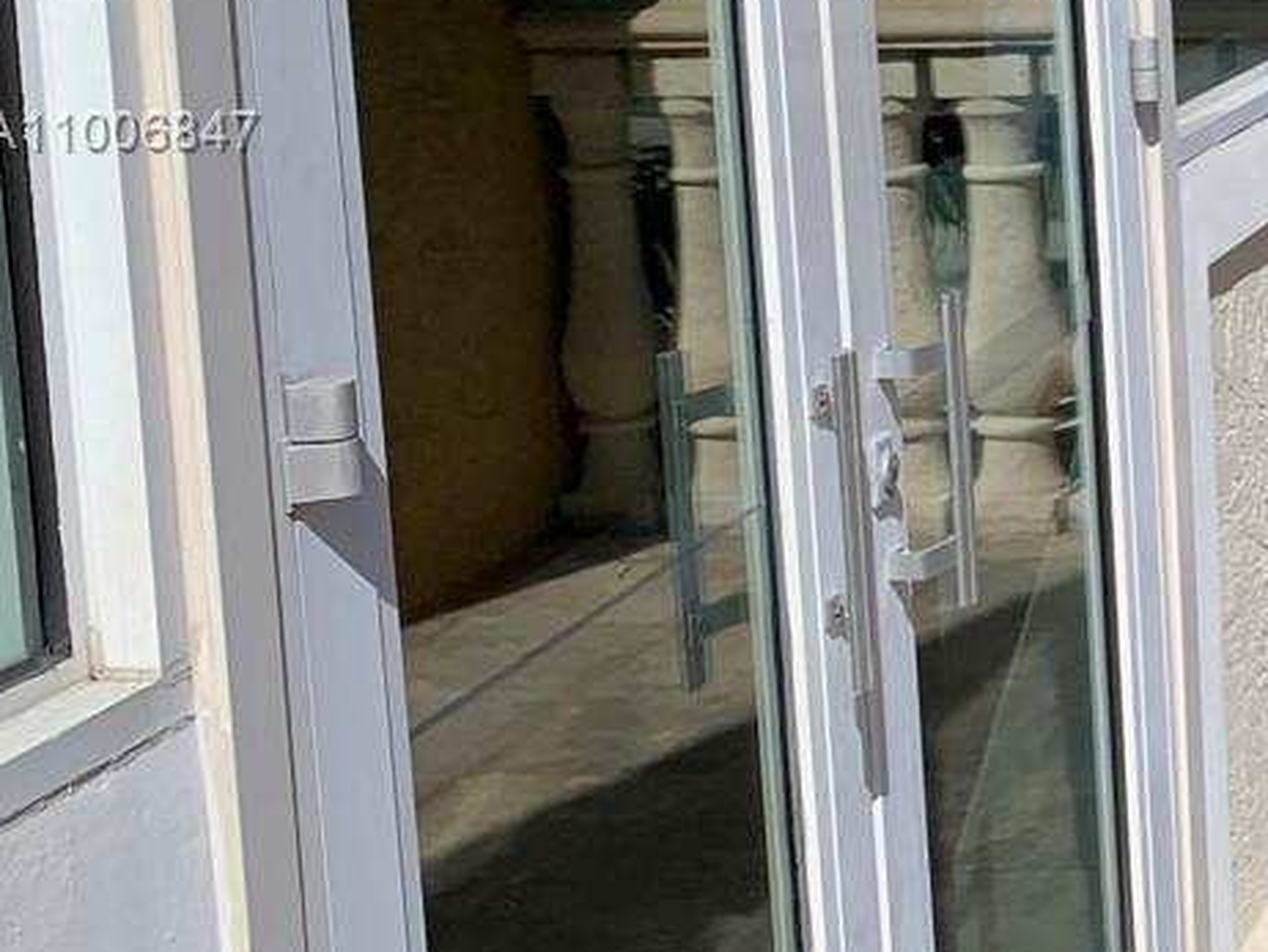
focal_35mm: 90
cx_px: 2020
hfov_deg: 18.6
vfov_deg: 16.3
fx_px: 3298
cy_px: 134
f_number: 1.8
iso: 25
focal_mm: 4.25
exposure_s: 1/3788
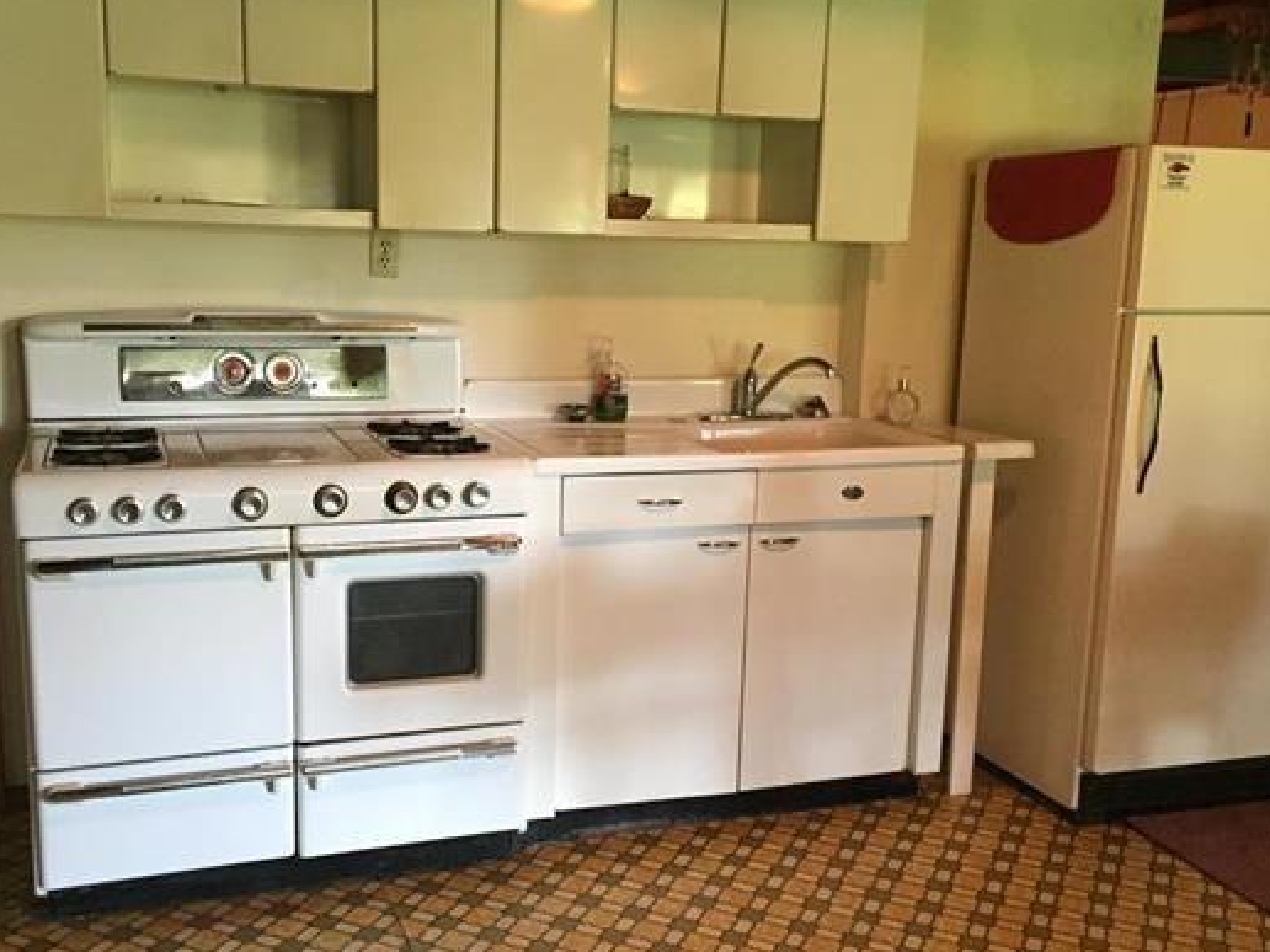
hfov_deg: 51.3
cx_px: 576
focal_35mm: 36
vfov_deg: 39.6
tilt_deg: -11.0
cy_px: 497
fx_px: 1321
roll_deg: -2.0
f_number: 2.2
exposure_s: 1/30
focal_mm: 4.15
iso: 250
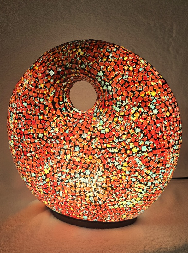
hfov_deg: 58.7
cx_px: 94
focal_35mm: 23
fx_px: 167
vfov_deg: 74.1
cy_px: 126
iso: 125
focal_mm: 6.3
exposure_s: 1/100
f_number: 1.7
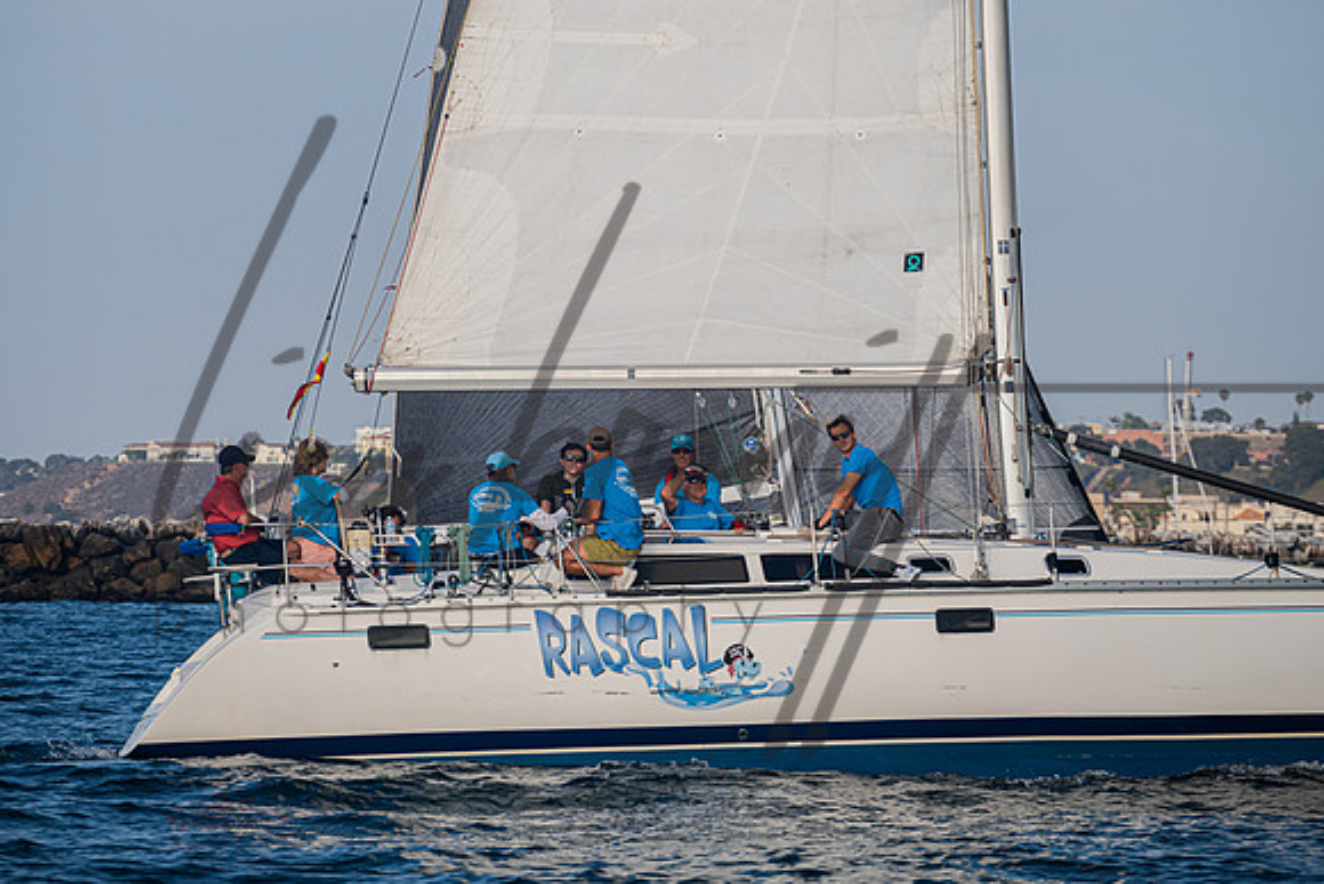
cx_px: 644
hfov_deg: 7.8
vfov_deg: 5.2
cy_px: 337
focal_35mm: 262
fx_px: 9656
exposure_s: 1/800
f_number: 6.3
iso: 400
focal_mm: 200
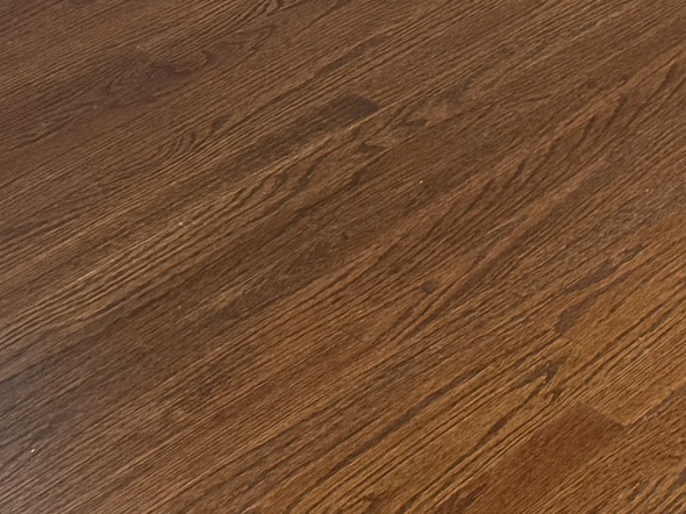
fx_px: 2476
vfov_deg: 10.5
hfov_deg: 14.4
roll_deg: -0.6
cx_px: 1120
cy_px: -654
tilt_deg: -16.1
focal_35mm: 125
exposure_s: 1/60
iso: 200
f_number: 1.78
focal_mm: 6.76
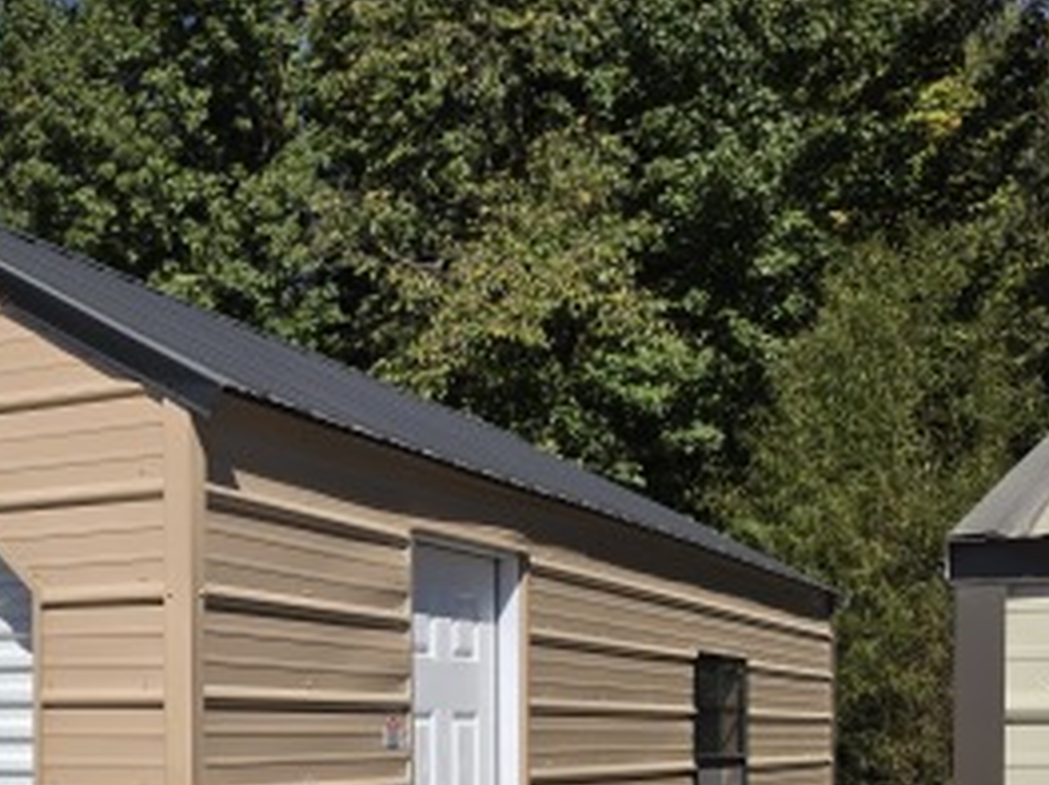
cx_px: 4
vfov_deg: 25.0
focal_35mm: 56
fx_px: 1696
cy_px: 765
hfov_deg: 31.8
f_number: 1.4
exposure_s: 1/7939
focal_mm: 6.5
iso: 40
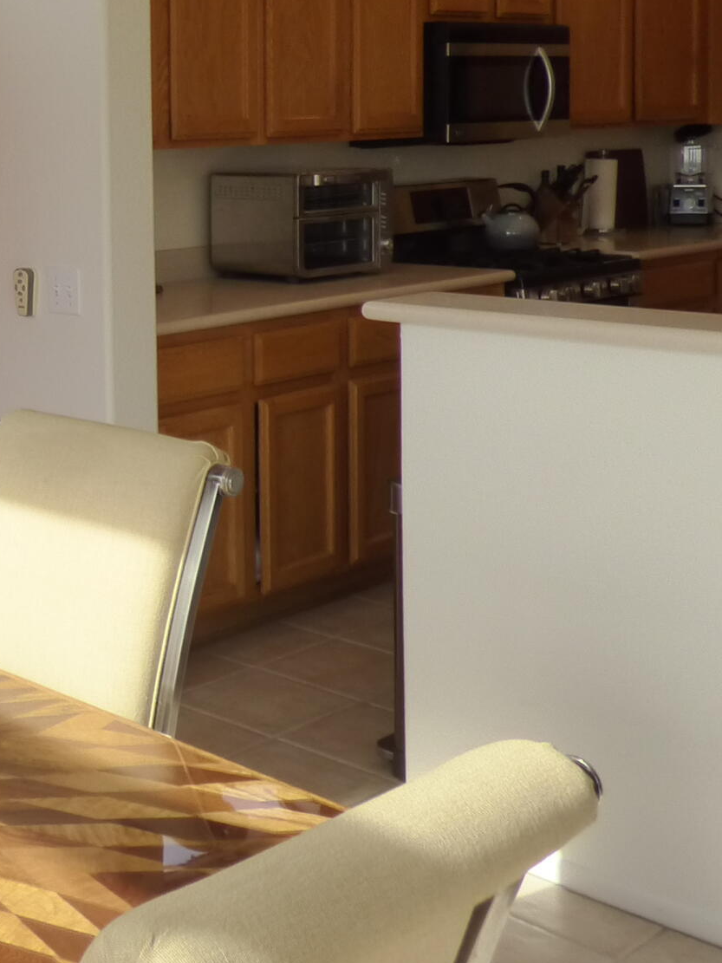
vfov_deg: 34.9
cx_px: -86
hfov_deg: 25.0
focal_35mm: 54
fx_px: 1502
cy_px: 257
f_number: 2.8
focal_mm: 3.58
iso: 200
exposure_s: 1/500
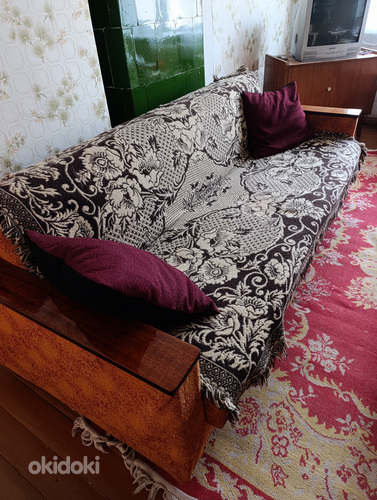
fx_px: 333
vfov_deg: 73.8
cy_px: 250
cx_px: 188
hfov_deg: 59.0
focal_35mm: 23
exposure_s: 1/50
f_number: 1.6
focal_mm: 6.14
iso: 1250
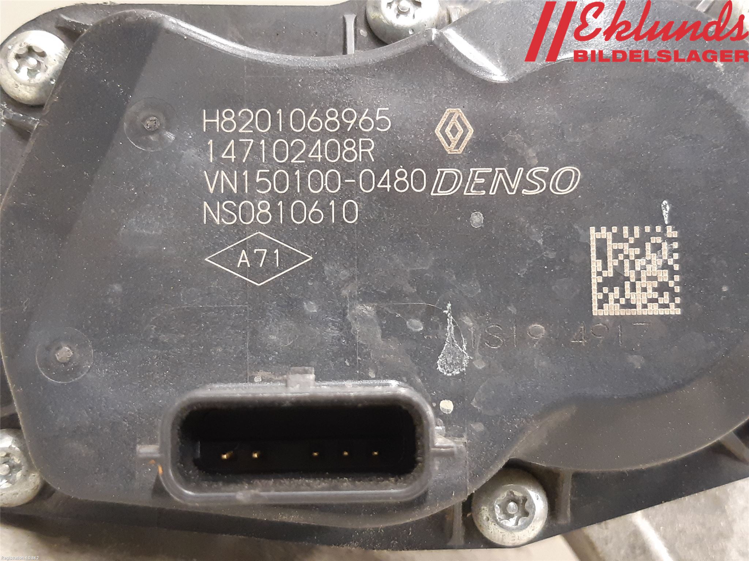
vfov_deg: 53.1
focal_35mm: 26
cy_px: 280
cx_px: 374
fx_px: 563
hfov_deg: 67.3
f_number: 1.7
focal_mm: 3.93
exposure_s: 1/25
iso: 250
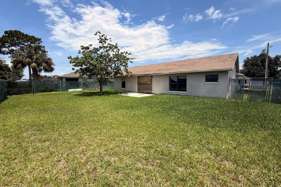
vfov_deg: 77.2
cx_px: 139
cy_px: 88
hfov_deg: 100.4
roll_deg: +1.0
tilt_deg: -2.3
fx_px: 117
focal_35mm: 15
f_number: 2.2
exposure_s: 1/1189
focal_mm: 2.22
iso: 20
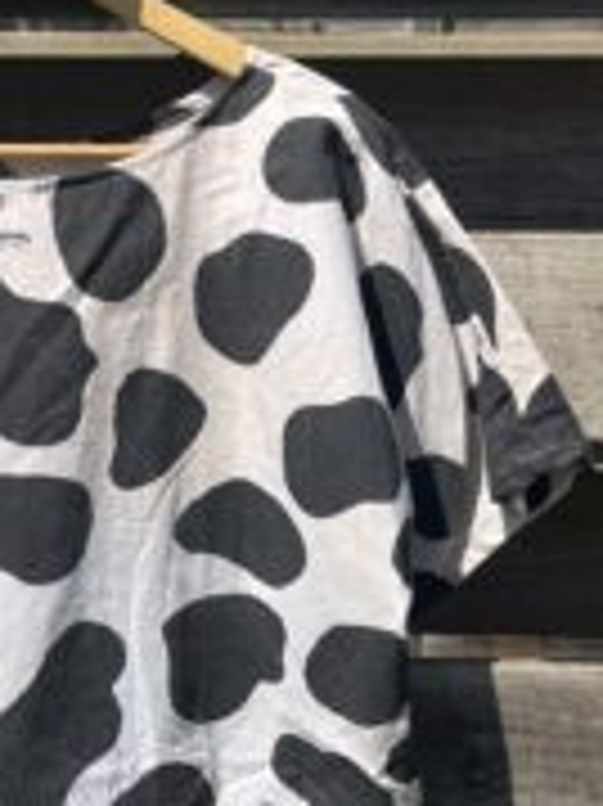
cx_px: 22
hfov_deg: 24.2
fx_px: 1349
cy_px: 410
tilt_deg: -3.9
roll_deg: -1.0
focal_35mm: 58
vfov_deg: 33.3
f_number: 1.6
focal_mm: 5.1
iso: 50
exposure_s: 1/4484
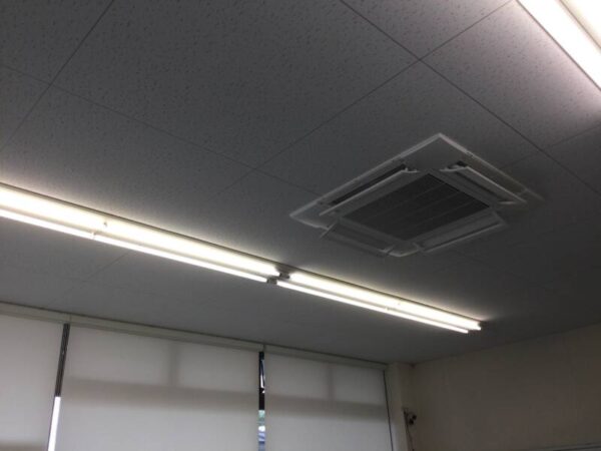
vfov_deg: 45.4
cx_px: 300
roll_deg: +0.8
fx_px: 538
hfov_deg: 58.4
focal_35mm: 31
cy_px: 226
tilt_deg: +24.5
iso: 32
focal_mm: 3.3
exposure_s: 1/120
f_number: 2.4
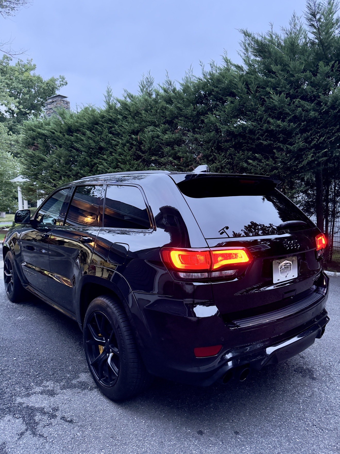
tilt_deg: -4.9
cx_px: 170
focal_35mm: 24
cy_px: 227
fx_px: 314
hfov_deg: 56.8
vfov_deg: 71.6
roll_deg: +0.8
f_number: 1.78
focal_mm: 6.76
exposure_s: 1/60
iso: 800
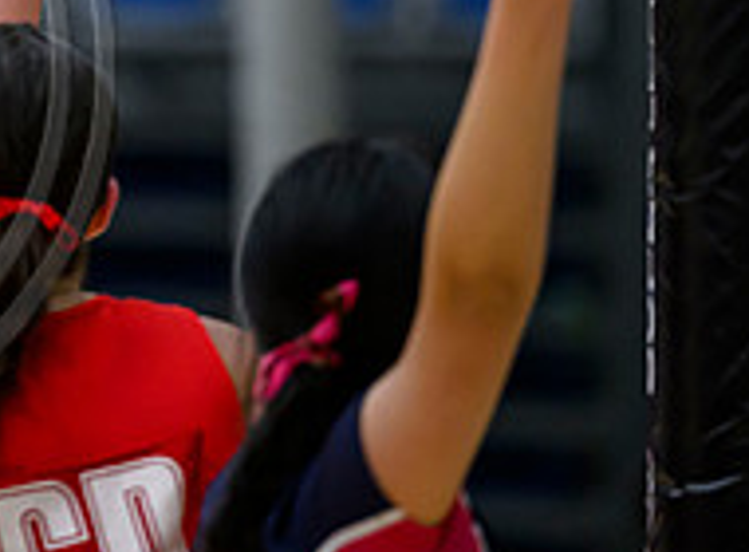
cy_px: 63
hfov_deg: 3.0
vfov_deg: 2.2
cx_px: -174
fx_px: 14449
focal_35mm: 672
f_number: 2.8
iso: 2500
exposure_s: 1/800
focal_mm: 200
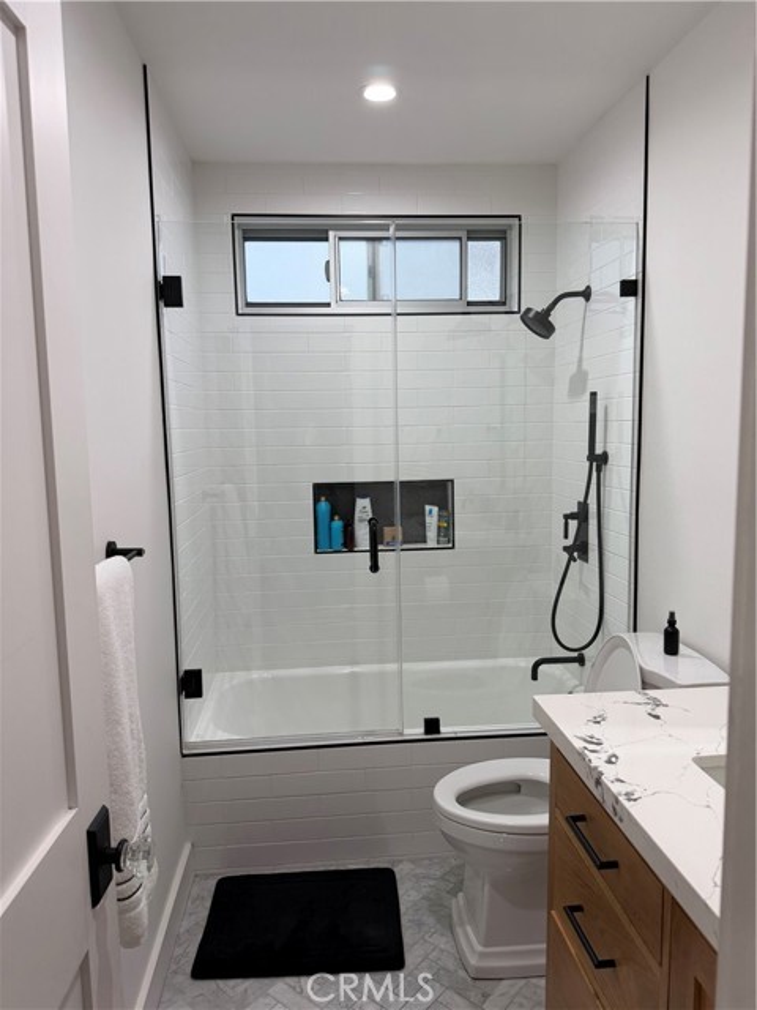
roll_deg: +0.9
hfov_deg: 56.8
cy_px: 505
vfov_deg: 71.6
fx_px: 700
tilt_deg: -5.5
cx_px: 378
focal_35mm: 24
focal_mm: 6.76
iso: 100
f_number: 1.78
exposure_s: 1/120
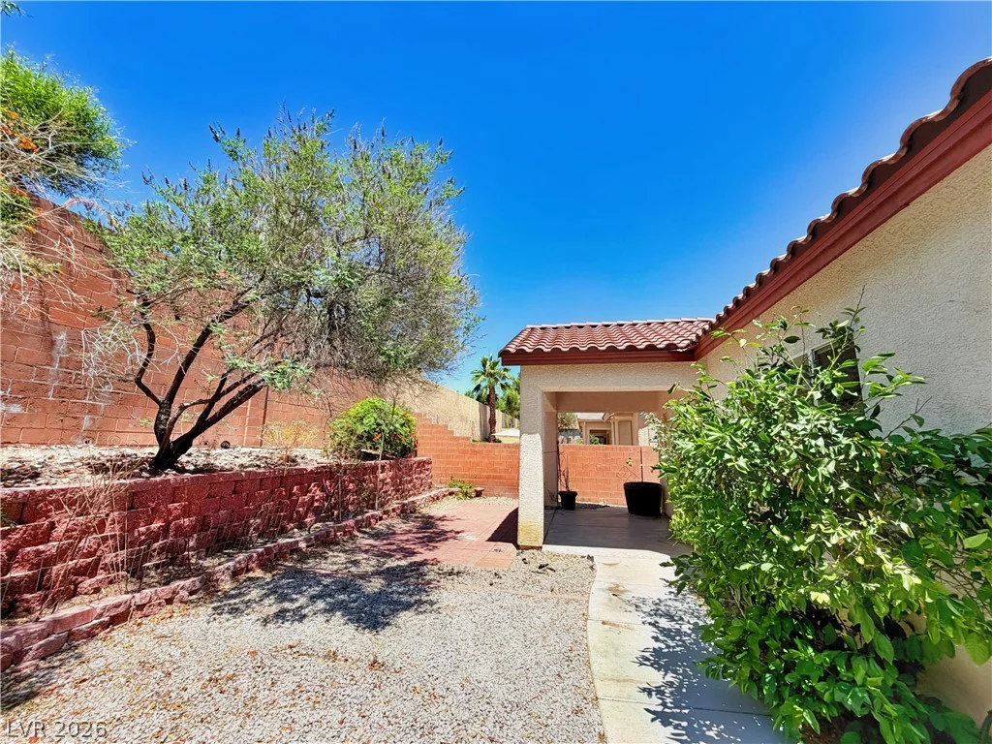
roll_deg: -2.7
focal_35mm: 14
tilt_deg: +8.2
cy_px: 372
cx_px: 496
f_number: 2.2
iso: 25
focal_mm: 2.22
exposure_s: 1/770
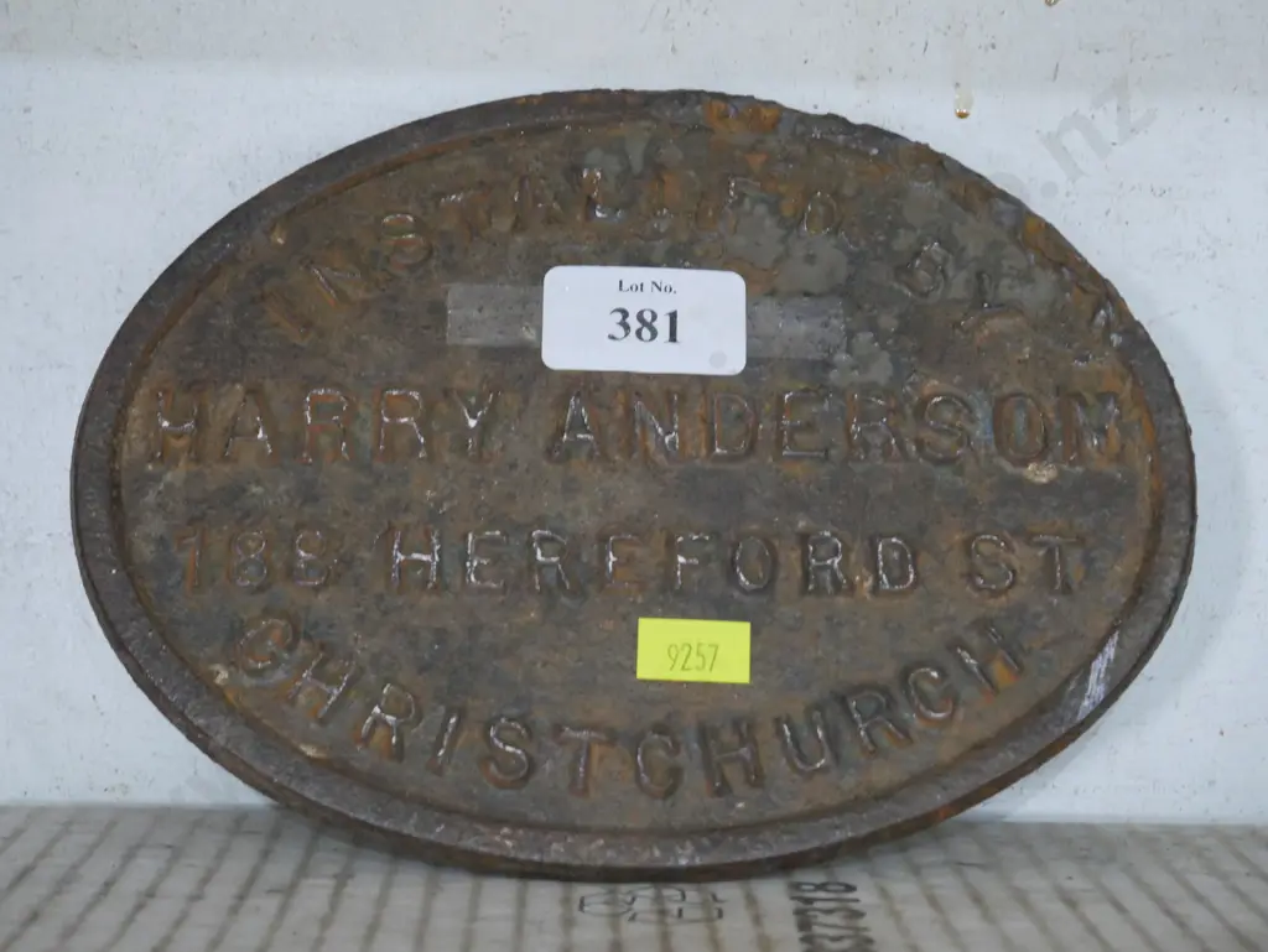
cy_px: 476
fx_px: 2419
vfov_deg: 22.3
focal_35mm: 66
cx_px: 634
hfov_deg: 29.4
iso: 3200
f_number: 5.4
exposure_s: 1/20
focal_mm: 33
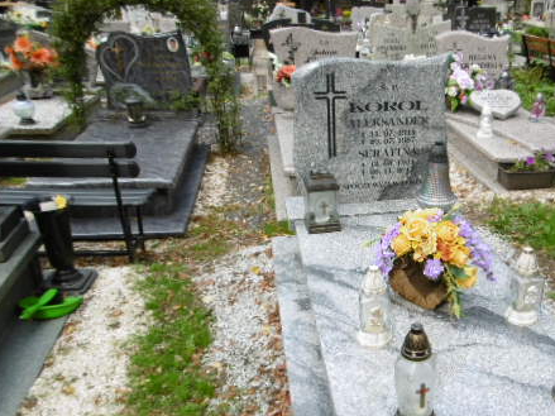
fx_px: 561
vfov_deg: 40.6
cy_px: 234
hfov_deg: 51.0
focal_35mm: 35
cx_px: 397
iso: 100
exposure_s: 1/250
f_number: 3.1
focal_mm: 4.3
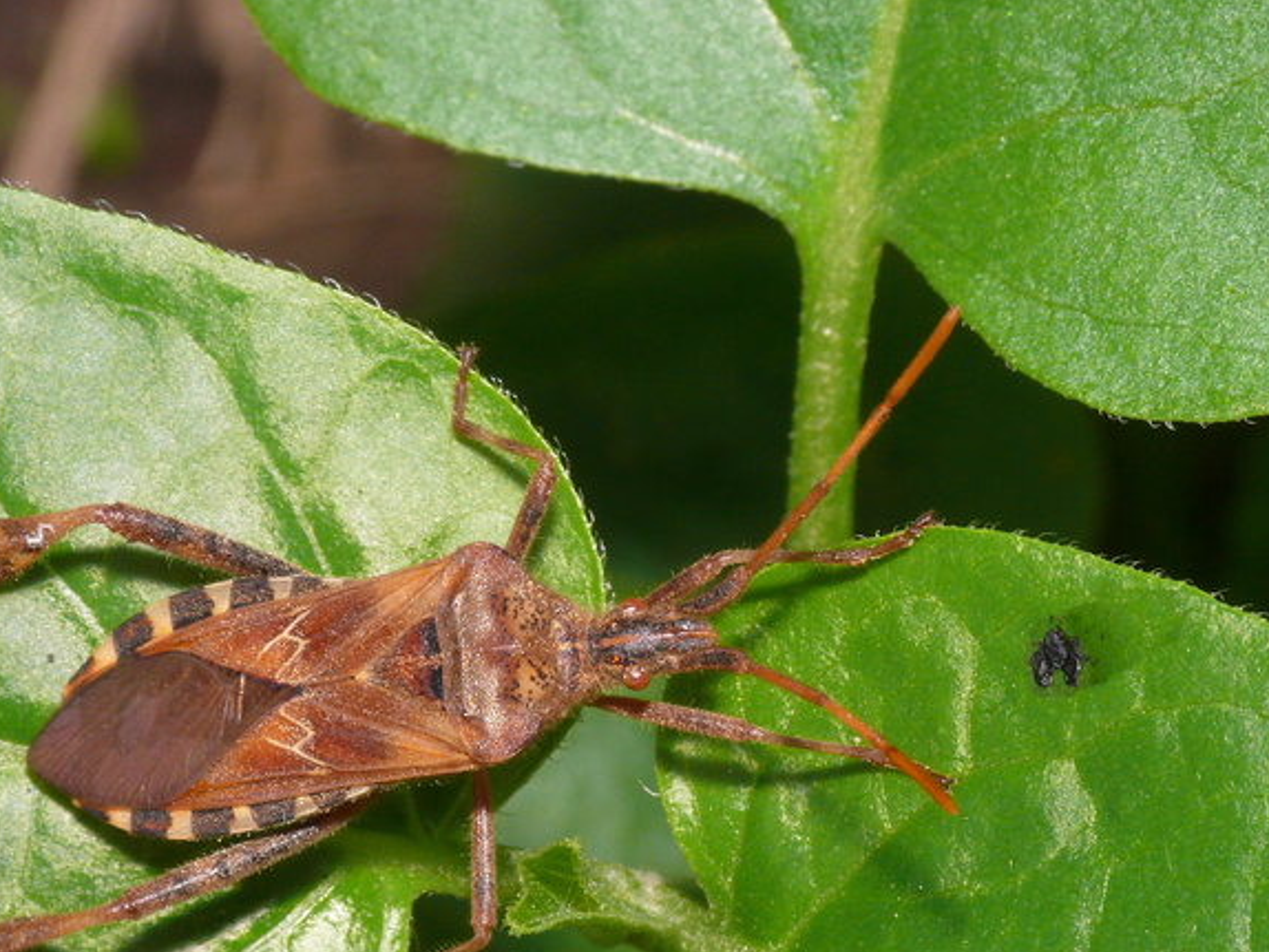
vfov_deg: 7.4
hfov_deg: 9.8
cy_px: 581
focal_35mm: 202
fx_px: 7408
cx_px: 496
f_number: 10
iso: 200
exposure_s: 1/160
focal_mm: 28.7
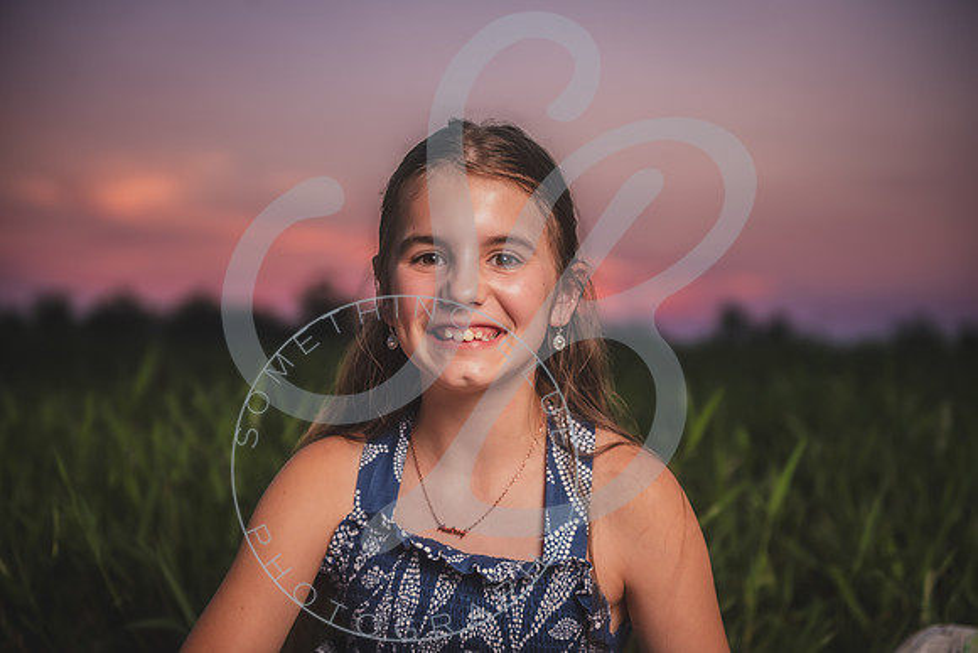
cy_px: 326
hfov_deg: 30.5
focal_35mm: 66
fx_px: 1793
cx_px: 489
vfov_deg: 20.6
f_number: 2.8
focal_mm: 66
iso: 200
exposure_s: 1/1000
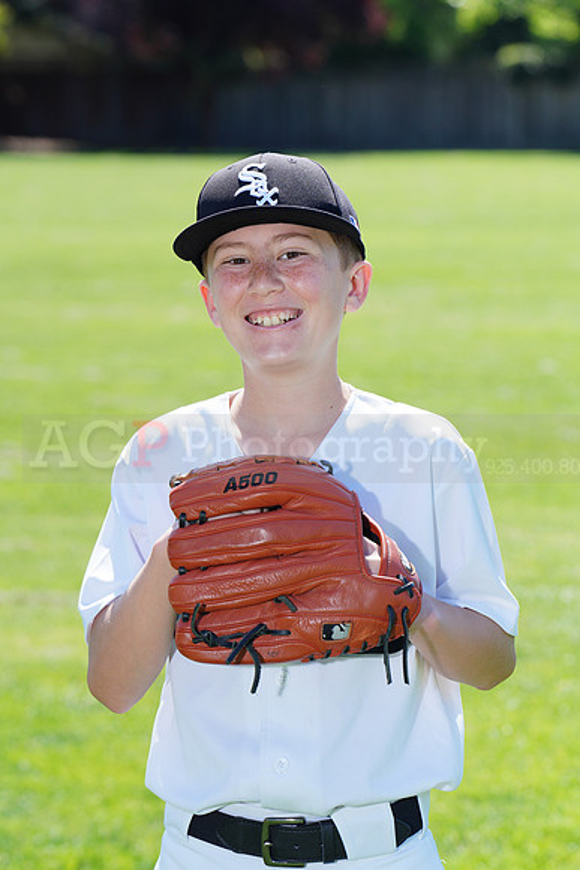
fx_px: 4758
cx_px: 290
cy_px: 435
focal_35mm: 197
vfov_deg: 10.4
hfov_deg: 7.0
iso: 200
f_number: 9
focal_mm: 197
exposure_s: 1/250
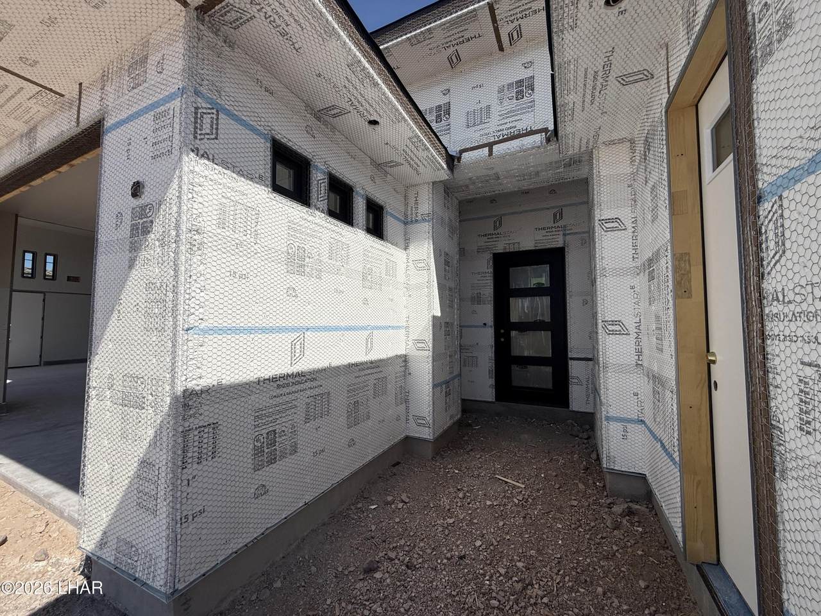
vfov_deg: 85.7
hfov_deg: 102.1
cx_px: 410
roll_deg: -0.3
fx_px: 332
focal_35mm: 14
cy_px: 308
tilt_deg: +2.8
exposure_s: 1/4425
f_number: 2.2
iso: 50
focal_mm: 2.22
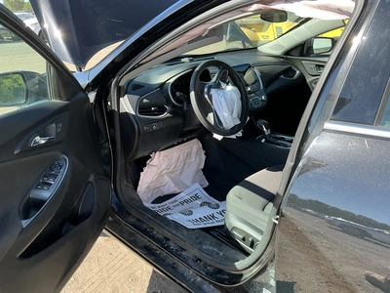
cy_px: 146
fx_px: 315
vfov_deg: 49.7
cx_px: 195
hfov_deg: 63.4
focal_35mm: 28
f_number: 1.8
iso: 25
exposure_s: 1/245
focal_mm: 3
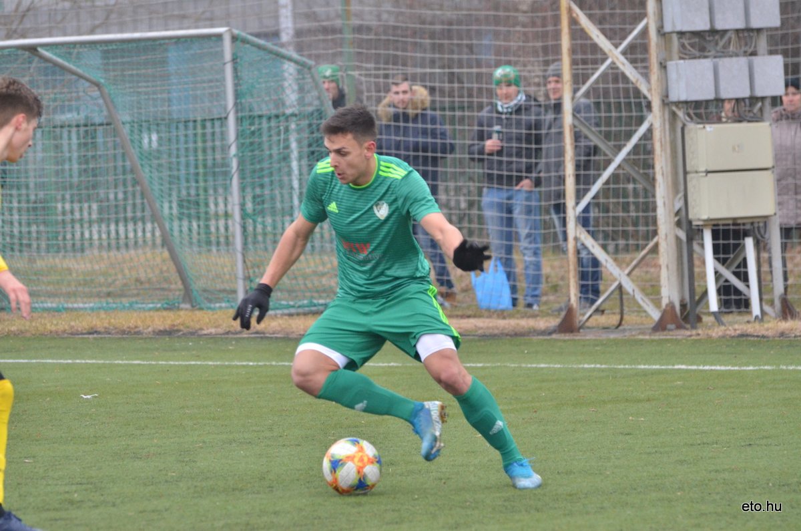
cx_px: 400
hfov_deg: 8.9
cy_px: 266
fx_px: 5163
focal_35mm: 232
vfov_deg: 5.9
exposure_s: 1/640
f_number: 4.8
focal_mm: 155
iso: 2000
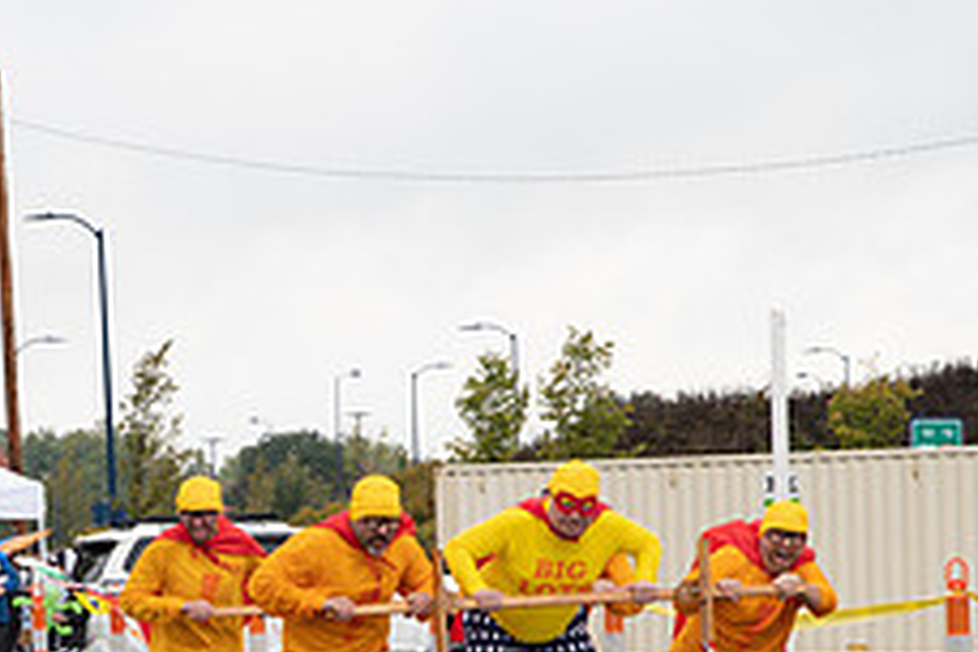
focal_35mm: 222
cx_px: 106
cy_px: 728
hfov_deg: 9.2
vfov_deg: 6.2
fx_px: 6031
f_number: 6.3
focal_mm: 70
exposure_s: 1/500
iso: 400
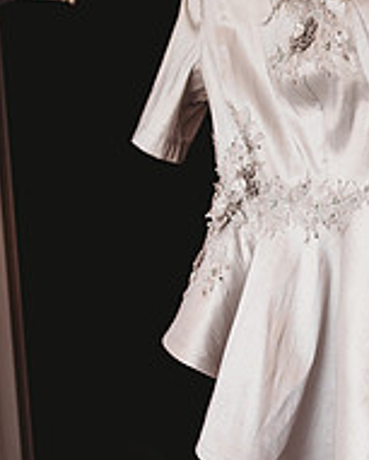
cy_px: 255
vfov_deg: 35.3
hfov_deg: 28.2
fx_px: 723
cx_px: 280
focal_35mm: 53
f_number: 1.8
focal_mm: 24
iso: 250
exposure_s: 1/320
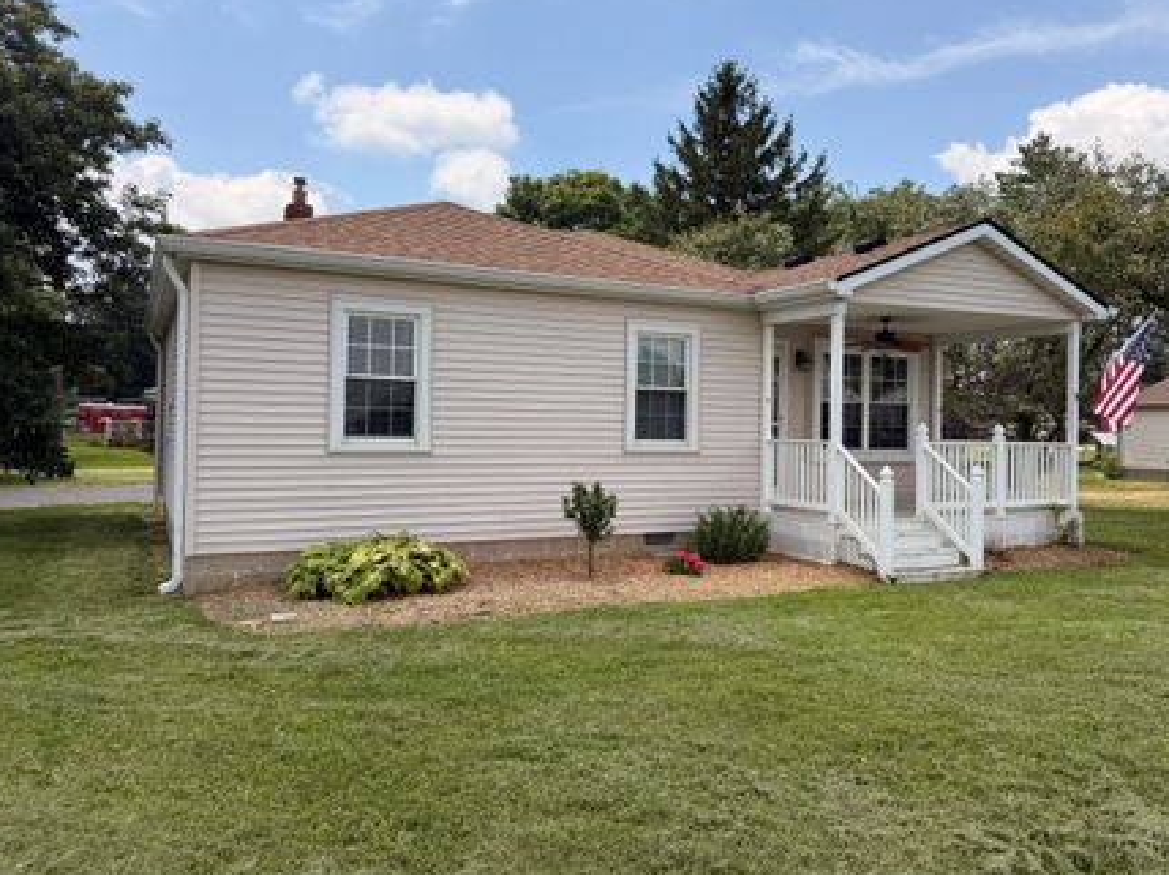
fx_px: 945
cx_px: 651
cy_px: 408
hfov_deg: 63.3
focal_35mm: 28
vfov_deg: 49.6
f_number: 1.78
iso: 80
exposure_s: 1/4673
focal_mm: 6.76
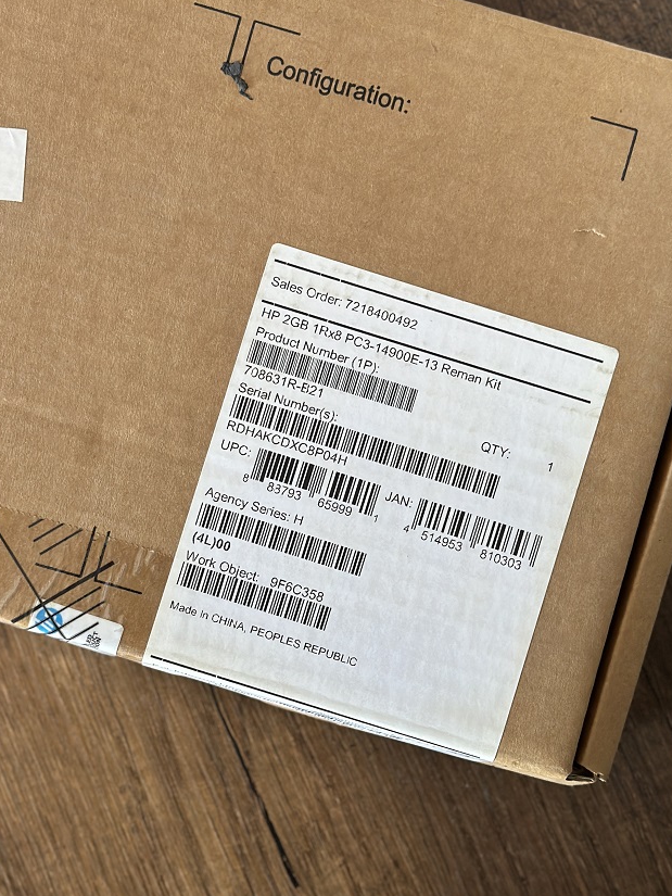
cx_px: 302
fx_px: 1604
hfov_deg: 23.6
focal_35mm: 62
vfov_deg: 31.1
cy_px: 377
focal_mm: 6.86
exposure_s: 1/50
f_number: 1.78
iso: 250
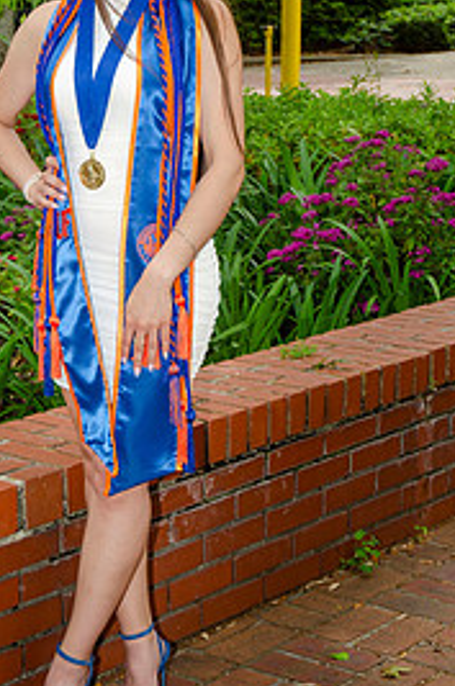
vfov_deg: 20.2
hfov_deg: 13.4
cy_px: 254
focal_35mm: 101
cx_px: 105
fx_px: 1922
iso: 100
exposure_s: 1/250
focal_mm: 40
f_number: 4.5
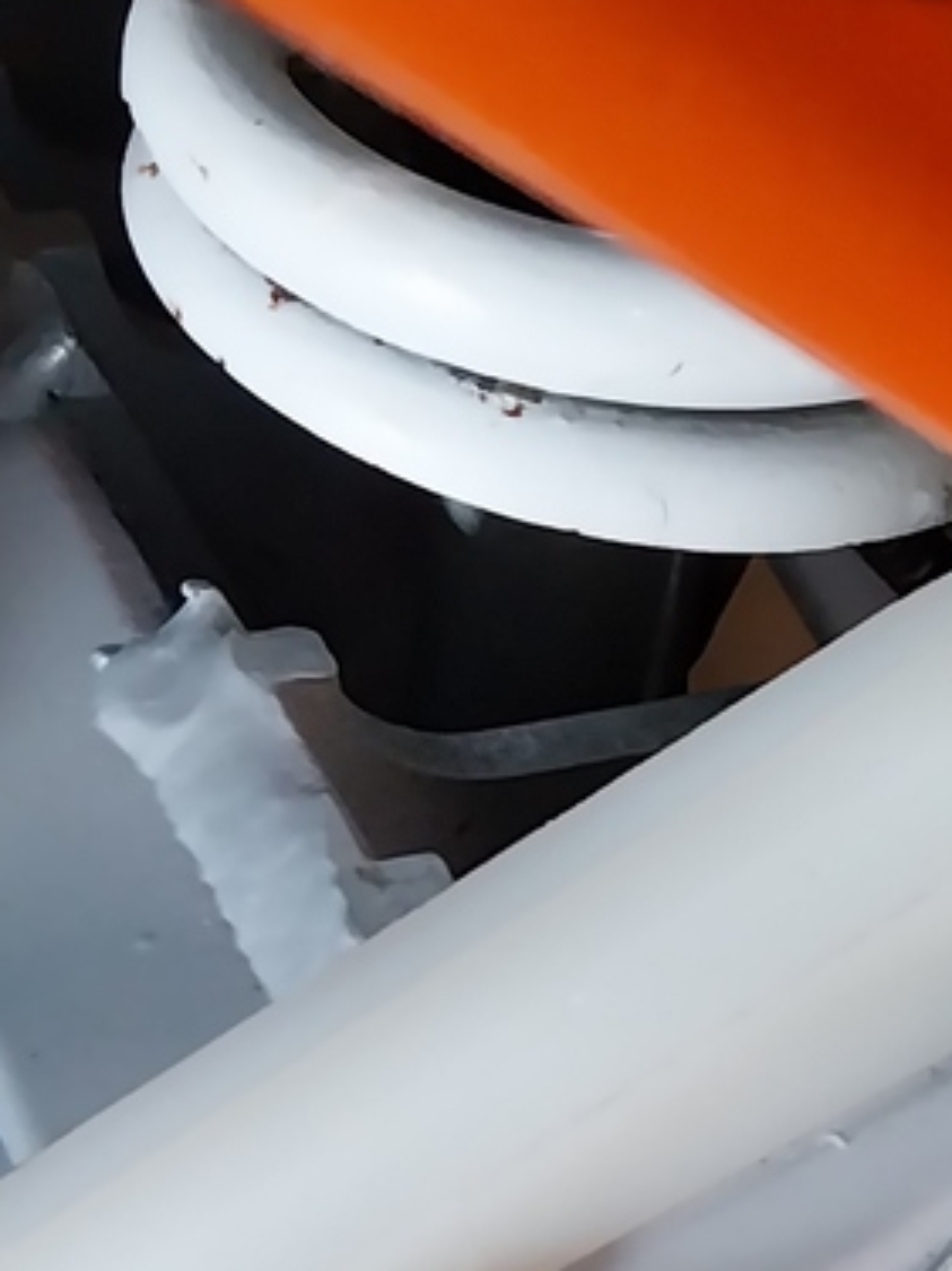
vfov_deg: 18.7
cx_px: 1384
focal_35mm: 104
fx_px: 3816
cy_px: 1041
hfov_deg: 13.5
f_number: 1.8
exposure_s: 1/33.3
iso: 320
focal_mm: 4
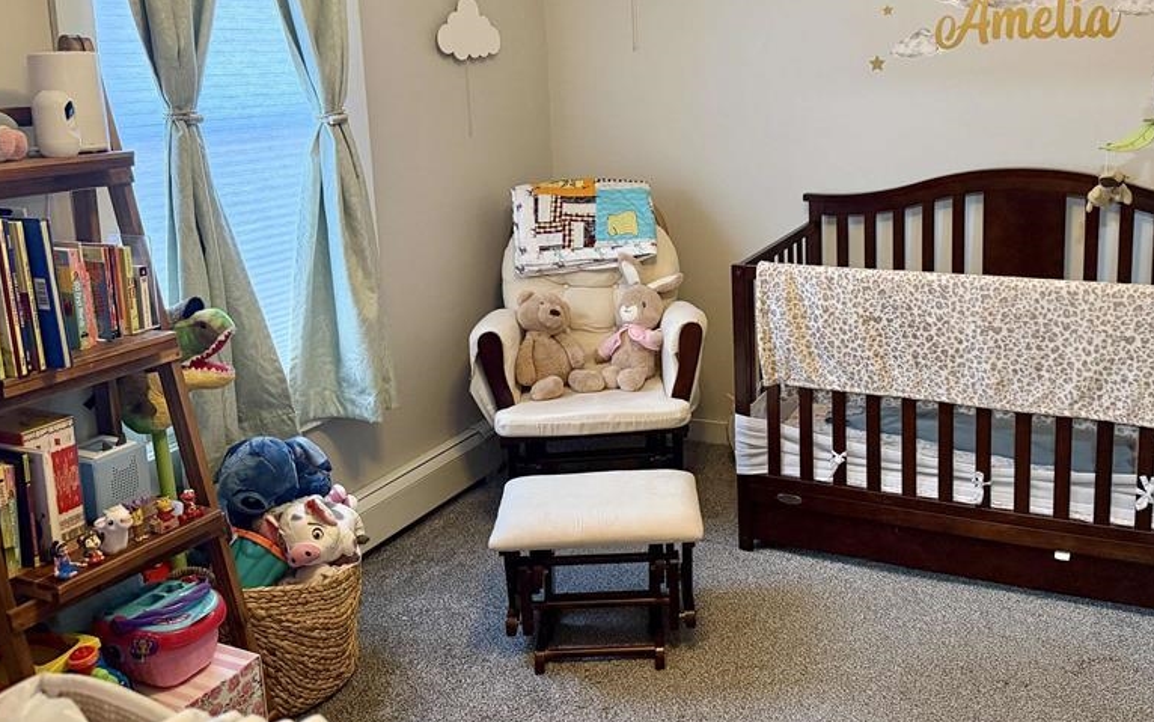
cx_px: 705
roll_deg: +1.6
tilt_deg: -9.9
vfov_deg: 36.9
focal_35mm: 34
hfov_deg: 56.2
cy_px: 235
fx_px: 1069
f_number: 1.78
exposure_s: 1/60
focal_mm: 6.76
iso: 640
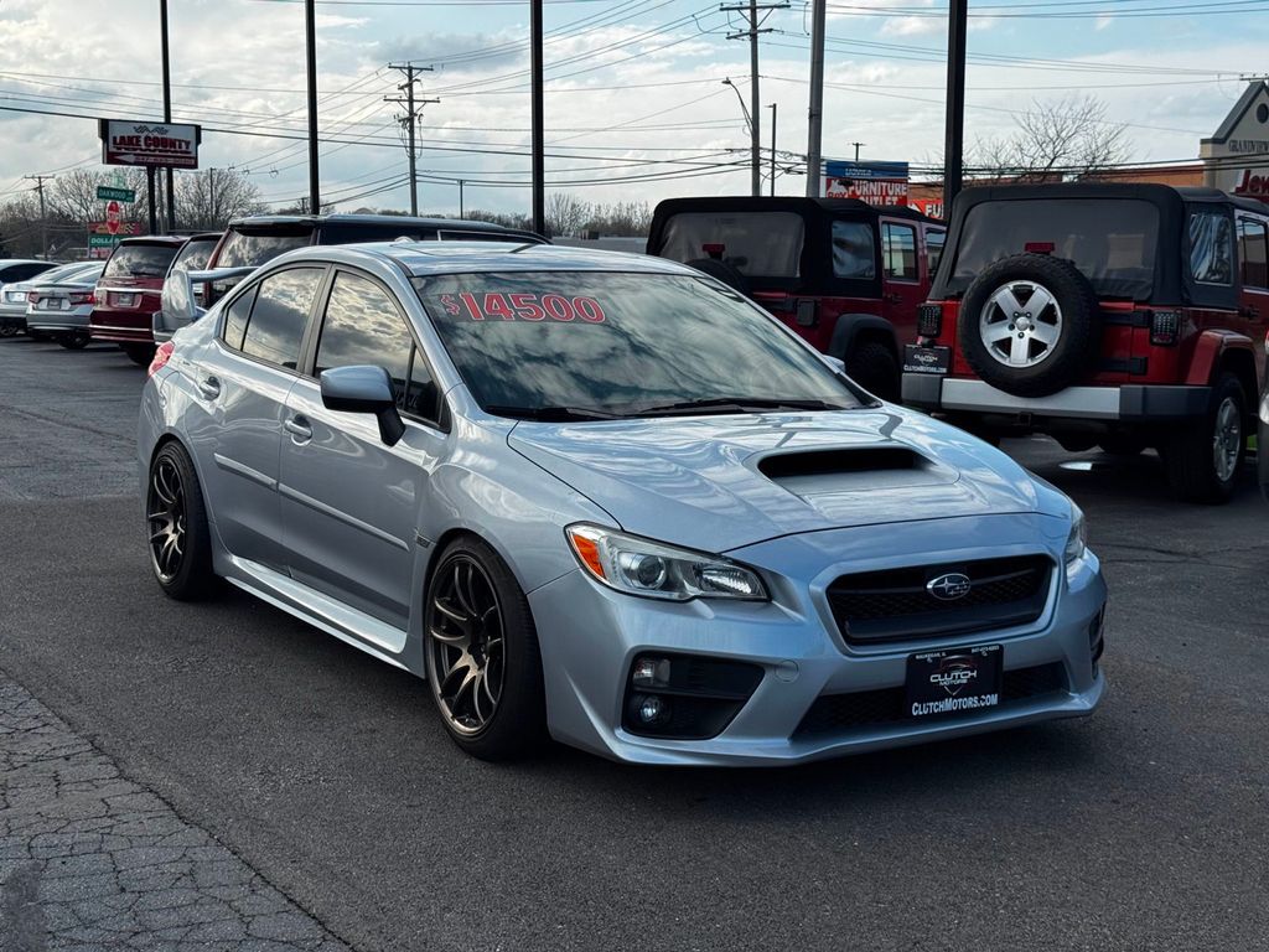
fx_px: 1760
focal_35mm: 48
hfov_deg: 39.7
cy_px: 476
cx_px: 634
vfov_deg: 30.3
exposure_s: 1/3257
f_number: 1.78
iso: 64
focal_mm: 6.76
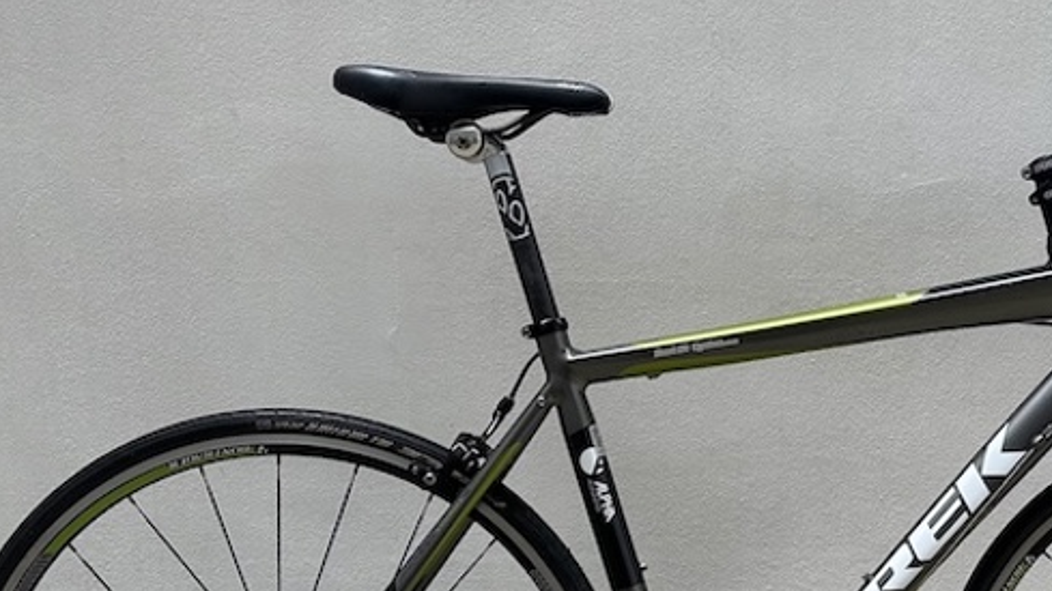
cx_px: 794
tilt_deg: -7.8
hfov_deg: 43.9
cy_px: 445
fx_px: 1255
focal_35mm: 45
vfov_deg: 26.2
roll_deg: +0.1
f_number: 1.78
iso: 80
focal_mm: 6.86
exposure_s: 1/376
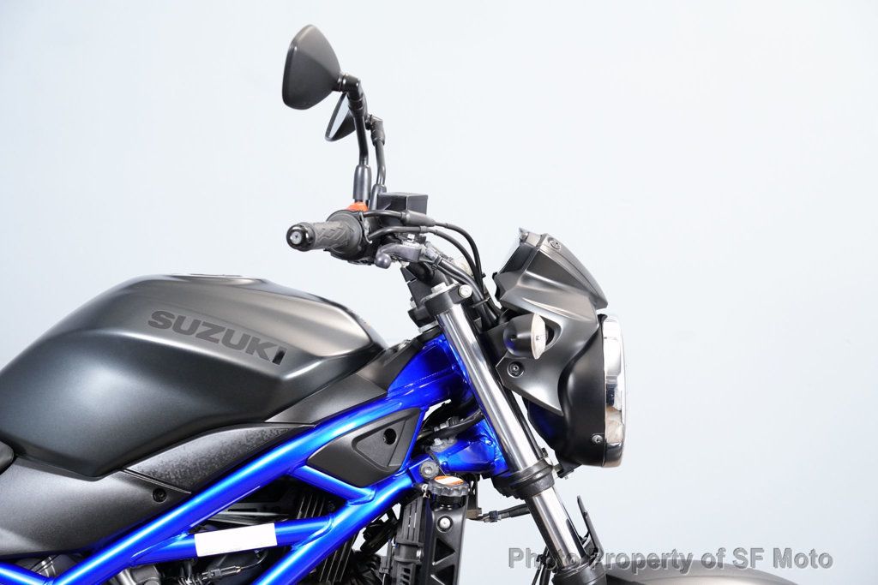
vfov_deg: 13.0
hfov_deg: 19.5
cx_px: 439
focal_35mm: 105
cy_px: 292
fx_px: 2561
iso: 5000
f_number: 7.1
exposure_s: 1/80
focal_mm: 105
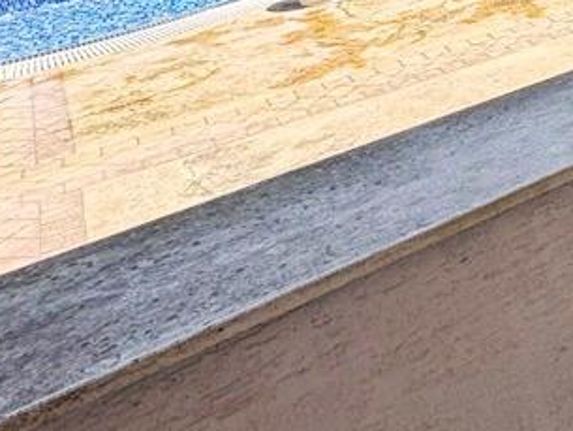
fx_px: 778
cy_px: -66
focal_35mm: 47
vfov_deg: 27.7
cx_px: 907
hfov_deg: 26.1
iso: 50
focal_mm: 2.22
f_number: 2.2
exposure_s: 1/687
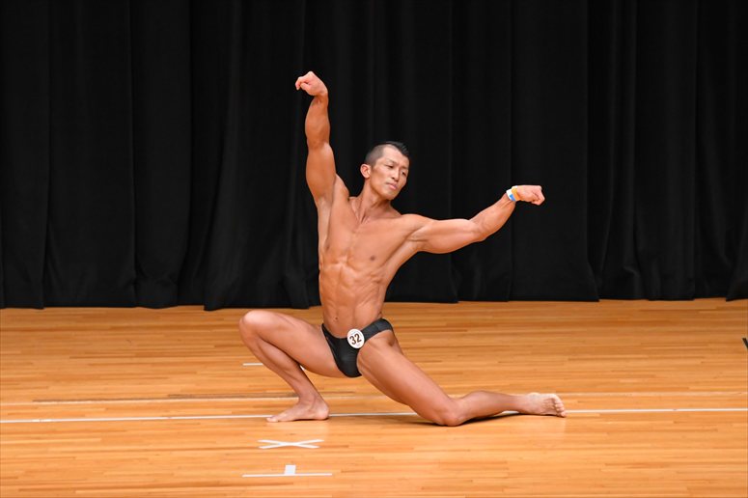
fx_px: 5919
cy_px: 249
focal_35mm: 285
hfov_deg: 7.2
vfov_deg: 4.8
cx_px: 374
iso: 4000
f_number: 5.6
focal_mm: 190
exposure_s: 1/400
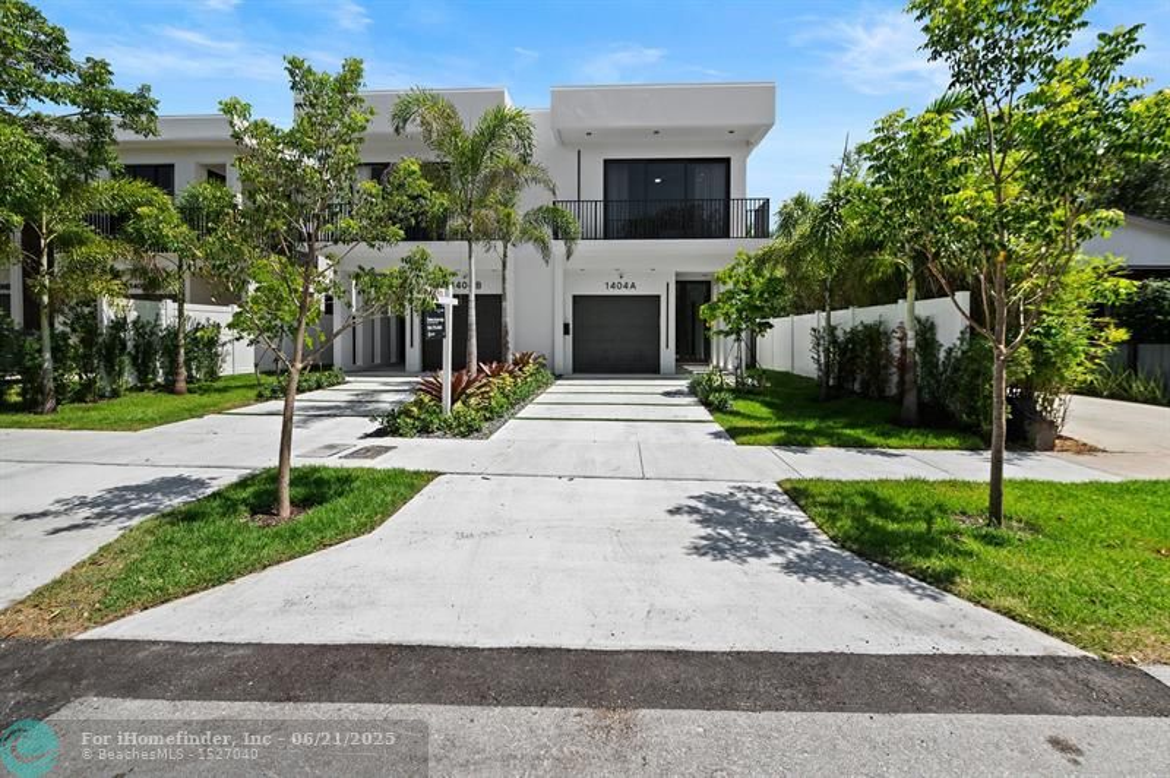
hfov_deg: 104.3
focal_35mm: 14
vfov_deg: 81.1
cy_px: 389
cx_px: 585
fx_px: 455
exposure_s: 1/1000
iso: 200
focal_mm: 14
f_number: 8
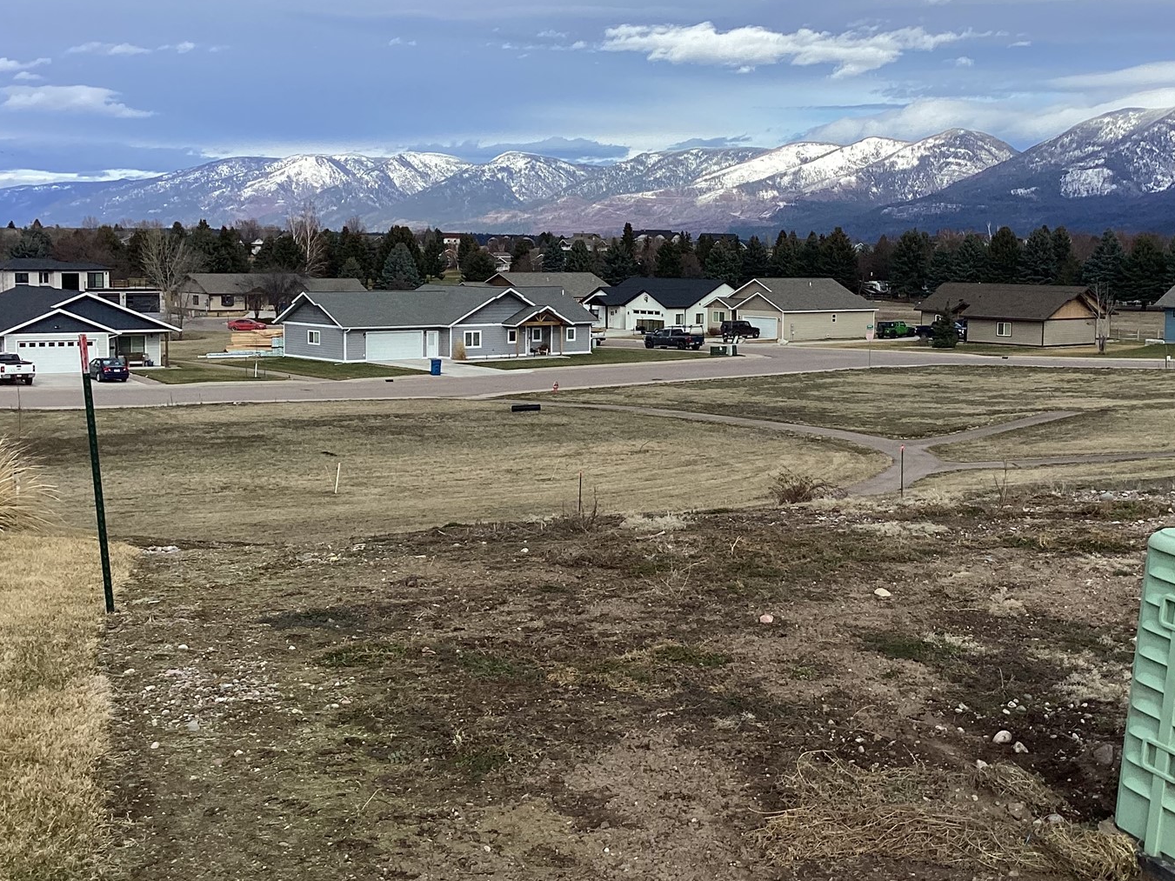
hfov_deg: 40.3
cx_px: 699
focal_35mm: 47
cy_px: 384
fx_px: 1595
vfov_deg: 30.8
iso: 25
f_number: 2.4
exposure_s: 1/1253
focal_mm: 3.3
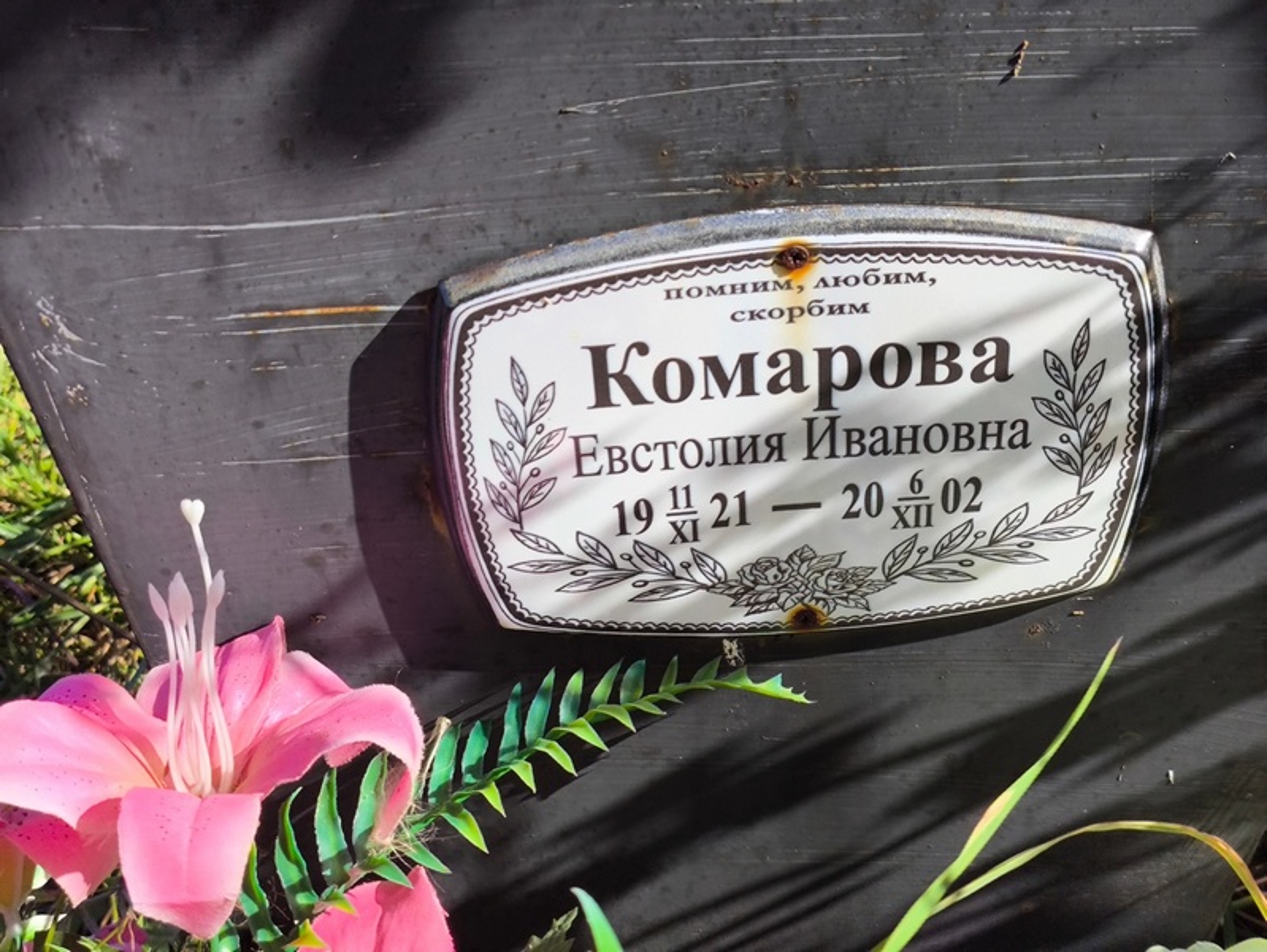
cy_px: 476
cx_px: 634
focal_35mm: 50
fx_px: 1831
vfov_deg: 29.1
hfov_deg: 38.2
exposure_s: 1/983
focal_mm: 4.71
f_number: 1.7
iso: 50
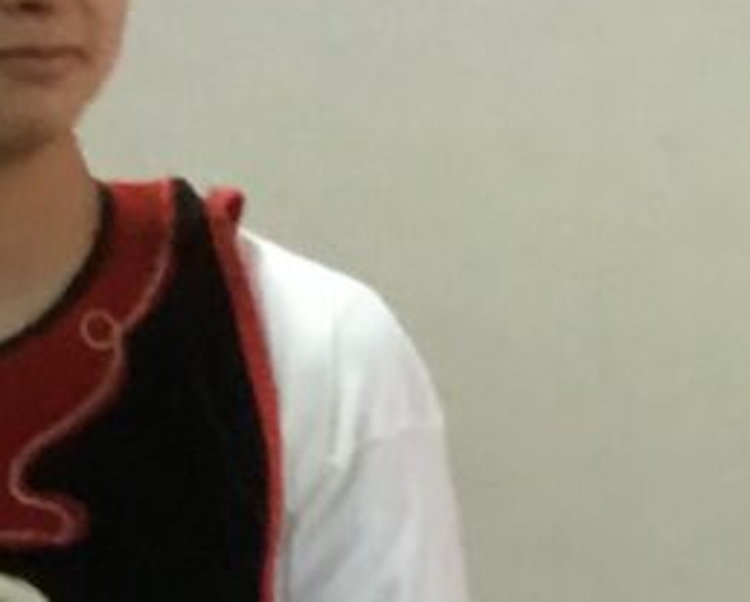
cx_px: 1962
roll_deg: +0.8
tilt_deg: -7.4
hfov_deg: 8.2
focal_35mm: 211
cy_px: 439
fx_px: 4689
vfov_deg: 7.3
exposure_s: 1/30
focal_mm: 3.3
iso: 100
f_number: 2.4
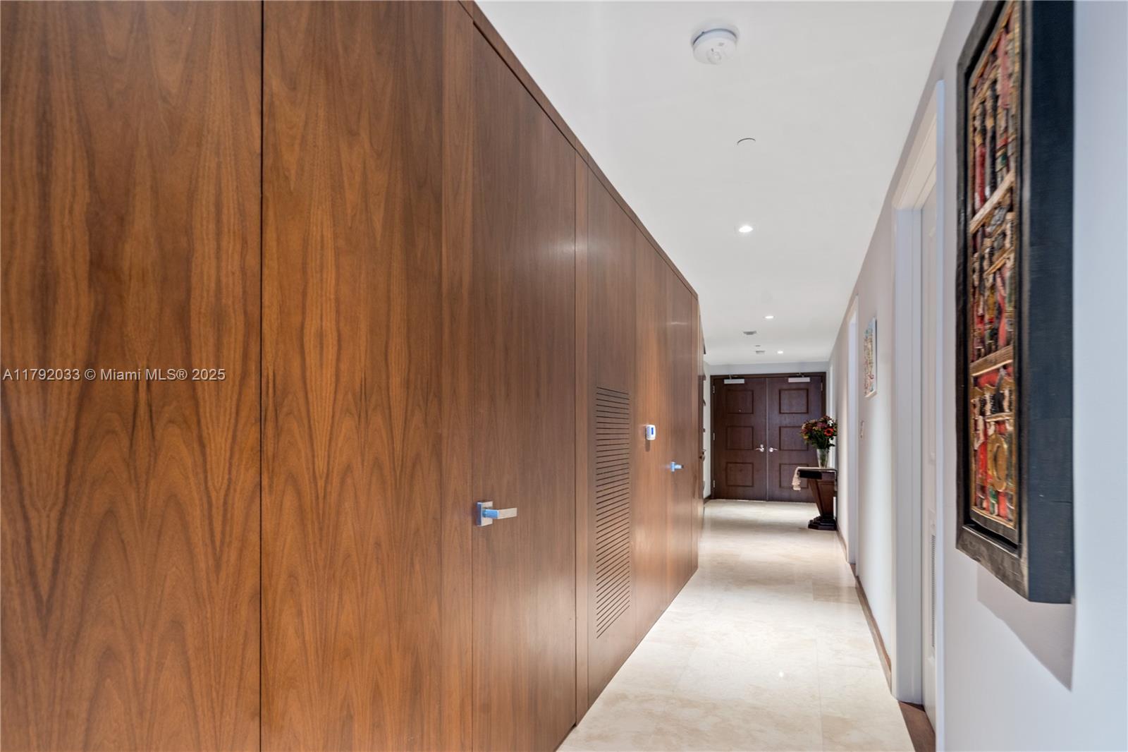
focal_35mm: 18
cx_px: 564
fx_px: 564
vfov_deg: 67.4
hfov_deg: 90.0
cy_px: 376
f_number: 8
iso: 400
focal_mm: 18
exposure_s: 1/2.5
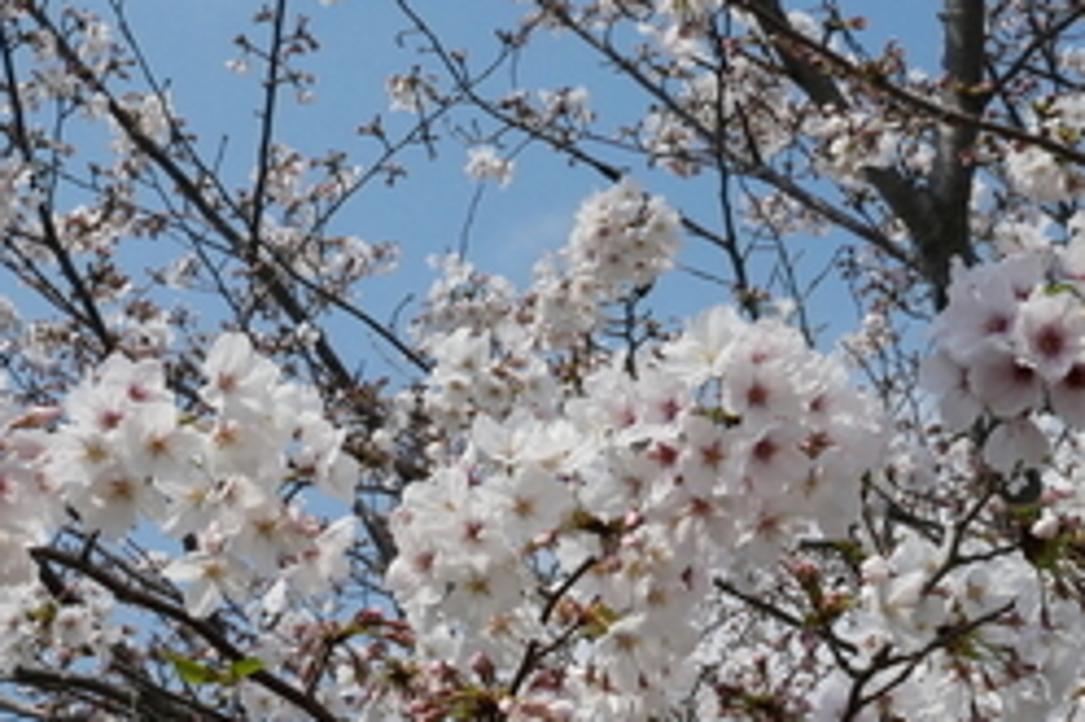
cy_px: 807
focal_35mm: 116
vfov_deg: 11.6
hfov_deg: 17.6
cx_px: 271
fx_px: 3494
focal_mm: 23
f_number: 11
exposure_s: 1/2000
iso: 800
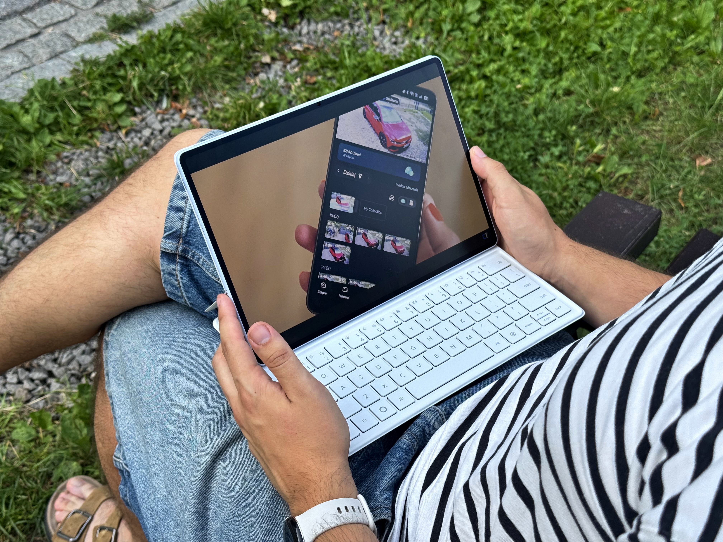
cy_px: 271
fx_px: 1003
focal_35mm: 48
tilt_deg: -40.4
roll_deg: -4.6
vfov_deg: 30.3
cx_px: 362
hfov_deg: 39.7
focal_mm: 6.76
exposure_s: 1/224
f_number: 1.78
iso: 64
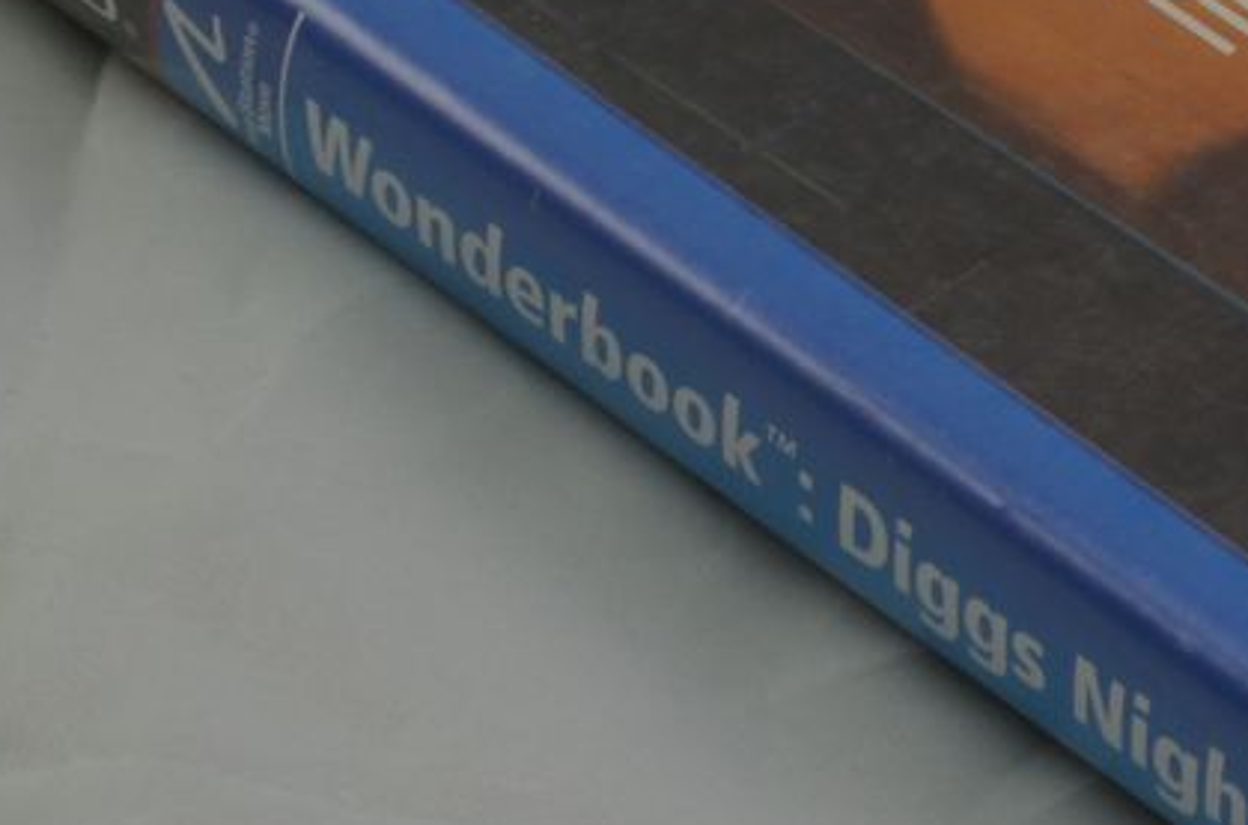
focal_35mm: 258
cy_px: 70
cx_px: 1495
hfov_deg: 7.9
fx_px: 8920
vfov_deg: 5.3
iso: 100
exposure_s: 1/3
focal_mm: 40
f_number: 20
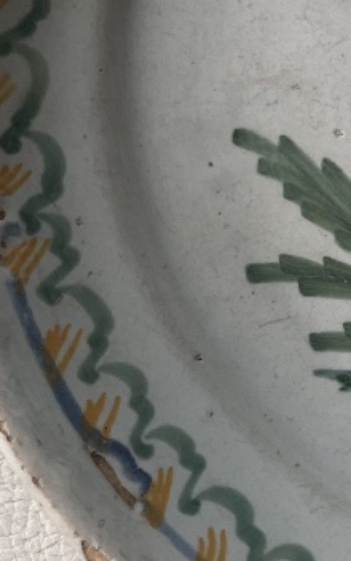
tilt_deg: -86.9
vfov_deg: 21.9
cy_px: 145
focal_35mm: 94
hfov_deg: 12.5
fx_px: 1439
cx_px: 668
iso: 80
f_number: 1.6
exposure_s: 1/121
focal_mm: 4.2
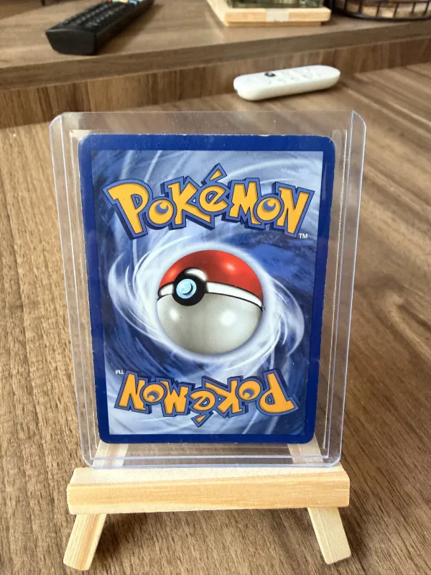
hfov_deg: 56.8
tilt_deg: -40.2
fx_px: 398
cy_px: 288
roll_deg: -1.7
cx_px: 216
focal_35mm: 24
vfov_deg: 71.6
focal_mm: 2.22
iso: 500
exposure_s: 1/60
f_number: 2.2
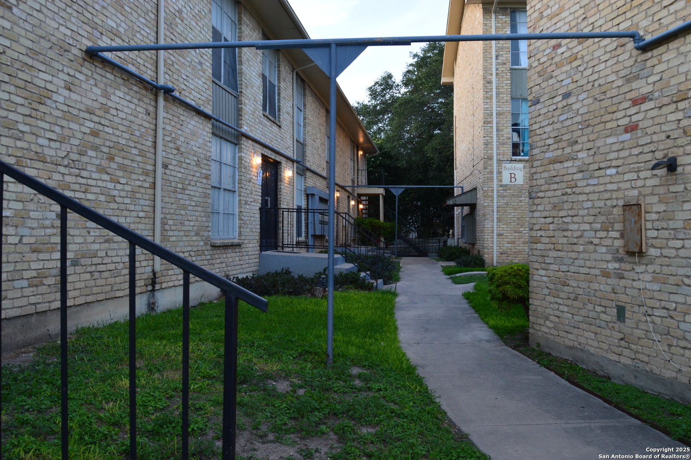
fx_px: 662
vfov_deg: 38.3
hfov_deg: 55.1
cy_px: 230
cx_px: 346
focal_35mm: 34
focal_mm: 23
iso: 800
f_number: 8
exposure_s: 1/60
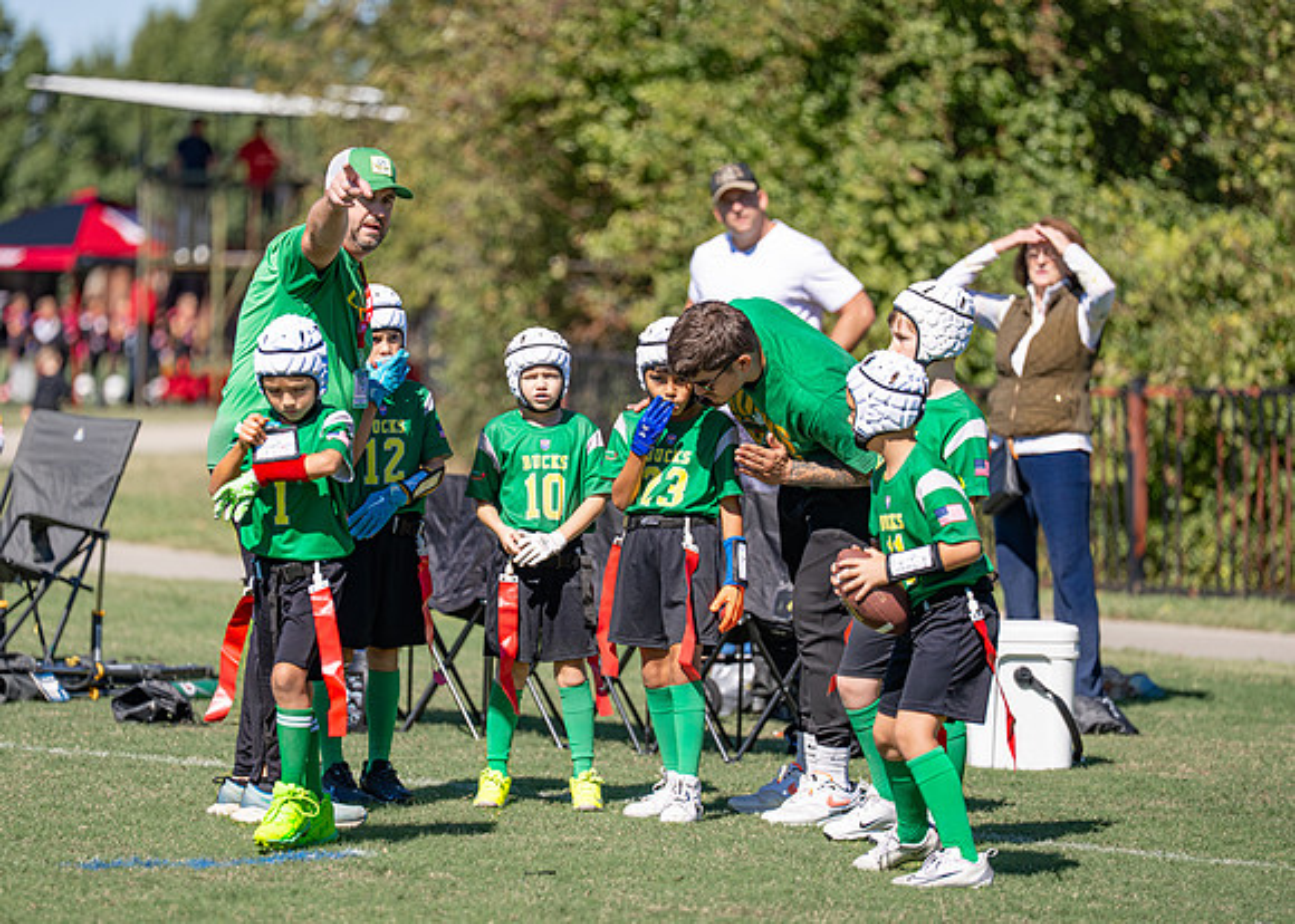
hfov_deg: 9.7
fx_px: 7636
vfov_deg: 6.9
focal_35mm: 208
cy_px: 467
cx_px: 554
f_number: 2.8
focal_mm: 185
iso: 200
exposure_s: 1/4000
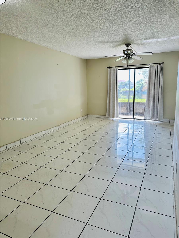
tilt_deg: -10.5
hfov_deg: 56.8
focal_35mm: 24
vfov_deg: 71.6
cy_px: 119
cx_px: 90
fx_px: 165
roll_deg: +0.3
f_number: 1.78
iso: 80
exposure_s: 1/197
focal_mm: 6.86
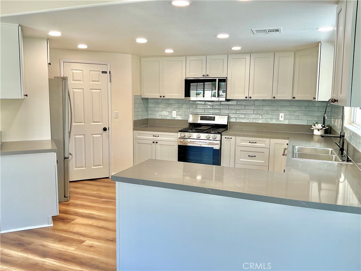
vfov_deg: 48.2
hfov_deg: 61.7
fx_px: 302
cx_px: 180
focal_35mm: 29
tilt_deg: -6.8
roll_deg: +1.4
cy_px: 136
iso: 50
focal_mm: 3
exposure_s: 1/120
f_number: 1.8
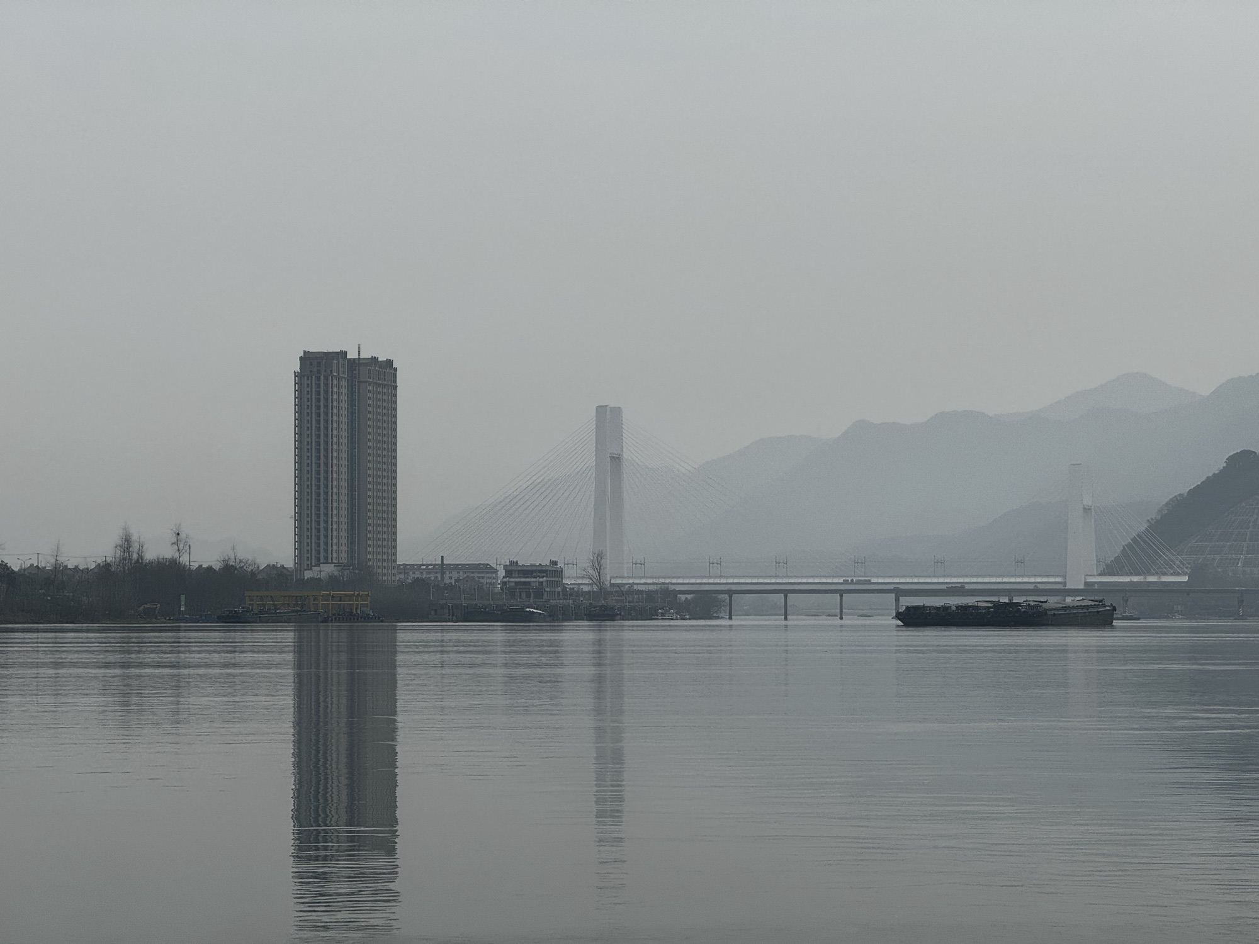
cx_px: 630
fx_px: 4364
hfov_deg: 16.4
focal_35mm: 120
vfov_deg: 12.3
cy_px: 472
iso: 50
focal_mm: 15.66
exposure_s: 1/333
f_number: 2.8
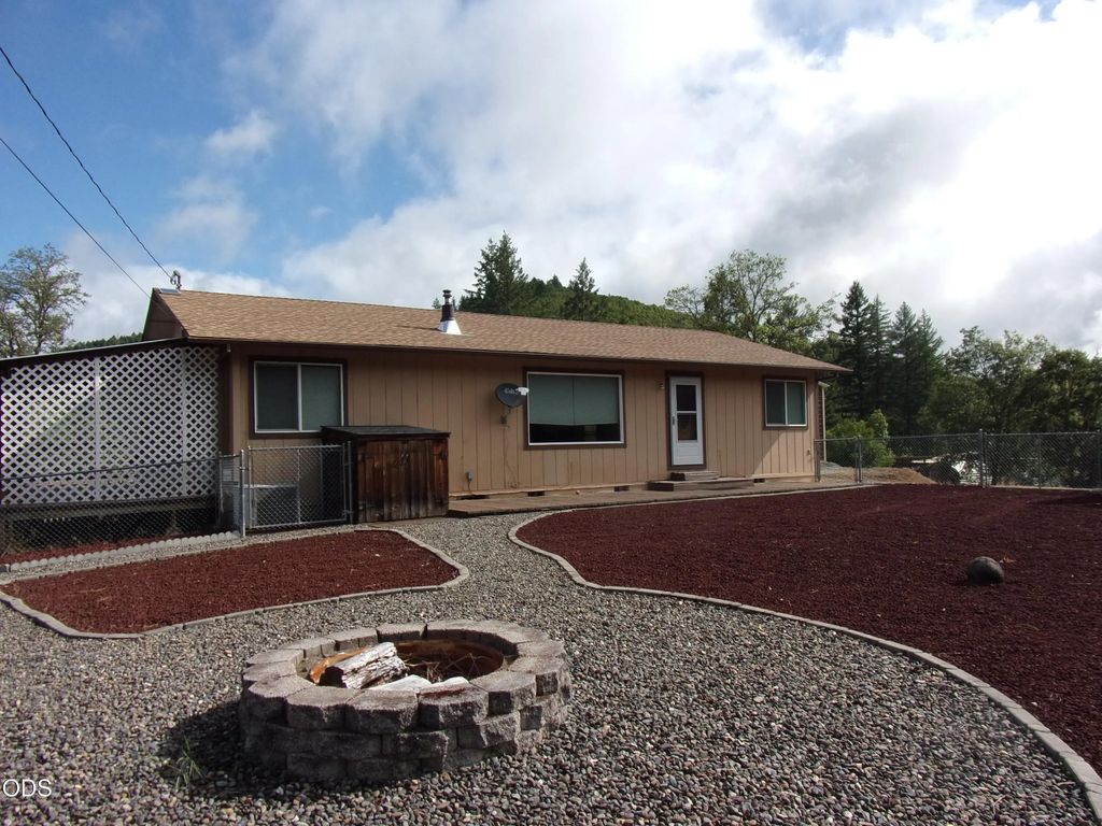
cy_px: 413
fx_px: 764
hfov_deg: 71.6
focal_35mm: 24
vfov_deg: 56.8
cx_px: 551
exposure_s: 1/140
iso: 80
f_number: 10.8
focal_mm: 4.3
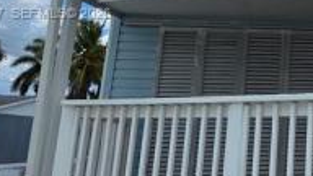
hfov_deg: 32.7
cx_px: 370
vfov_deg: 22.1
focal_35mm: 53
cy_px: 15
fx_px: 440
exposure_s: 1/3737
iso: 40
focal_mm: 2.2
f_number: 1.9
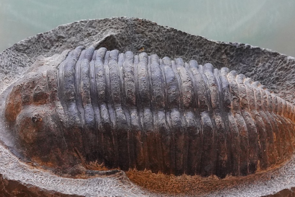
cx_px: 134
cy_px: 105
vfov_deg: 17.7
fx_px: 631
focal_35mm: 77
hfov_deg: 26.3
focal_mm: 35
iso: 3200
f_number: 10
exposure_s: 1/100
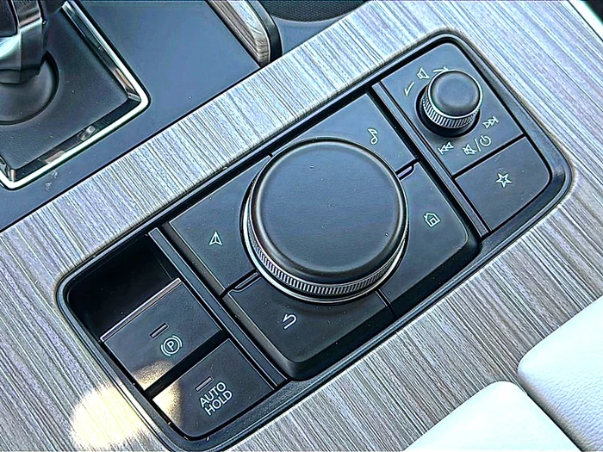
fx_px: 749
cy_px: 226
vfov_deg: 33.6
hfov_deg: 43.9
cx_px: 302
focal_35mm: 43
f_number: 1.78
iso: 64
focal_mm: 6.86
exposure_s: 1/175
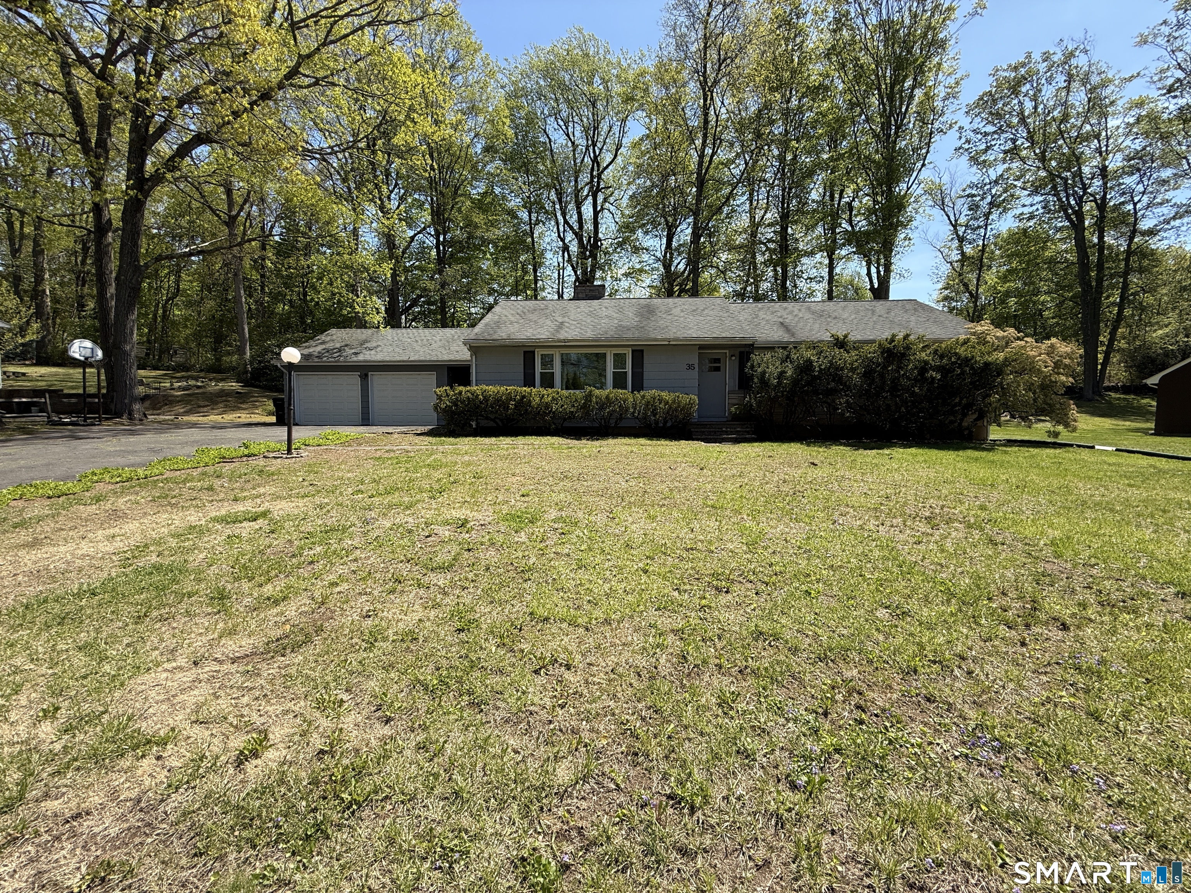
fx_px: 482
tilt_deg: -2.5
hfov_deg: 102.1
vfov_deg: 85.7
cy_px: 446
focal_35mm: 14
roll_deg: -0.3
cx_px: 596
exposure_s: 1/1105
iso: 50
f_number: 2.2
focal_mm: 2.22
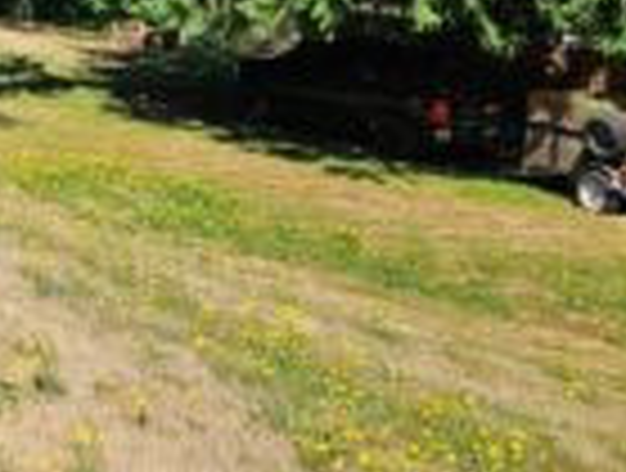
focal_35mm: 66
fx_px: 1197
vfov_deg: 21.8
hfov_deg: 25.2
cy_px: 36
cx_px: -194
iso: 25
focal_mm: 5.4
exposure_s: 1/1732
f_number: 1.8
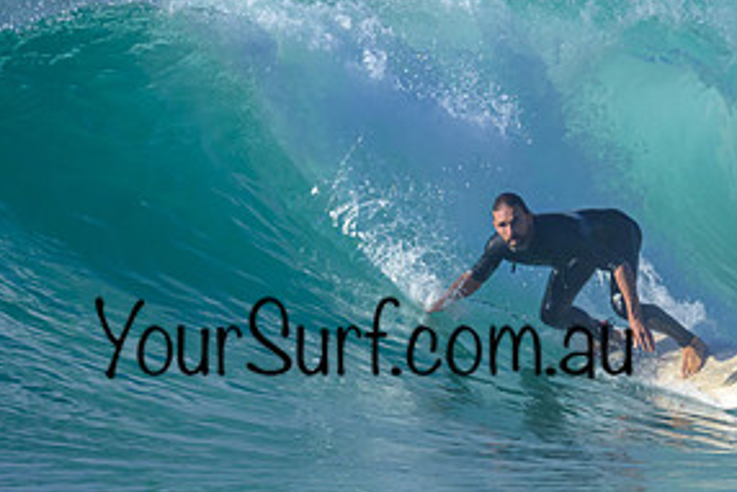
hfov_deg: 0.9
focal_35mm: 2219
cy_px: 218
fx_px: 45449
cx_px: 399
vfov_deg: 0.6
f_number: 6.3
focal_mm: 800
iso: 640
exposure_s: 1/4000
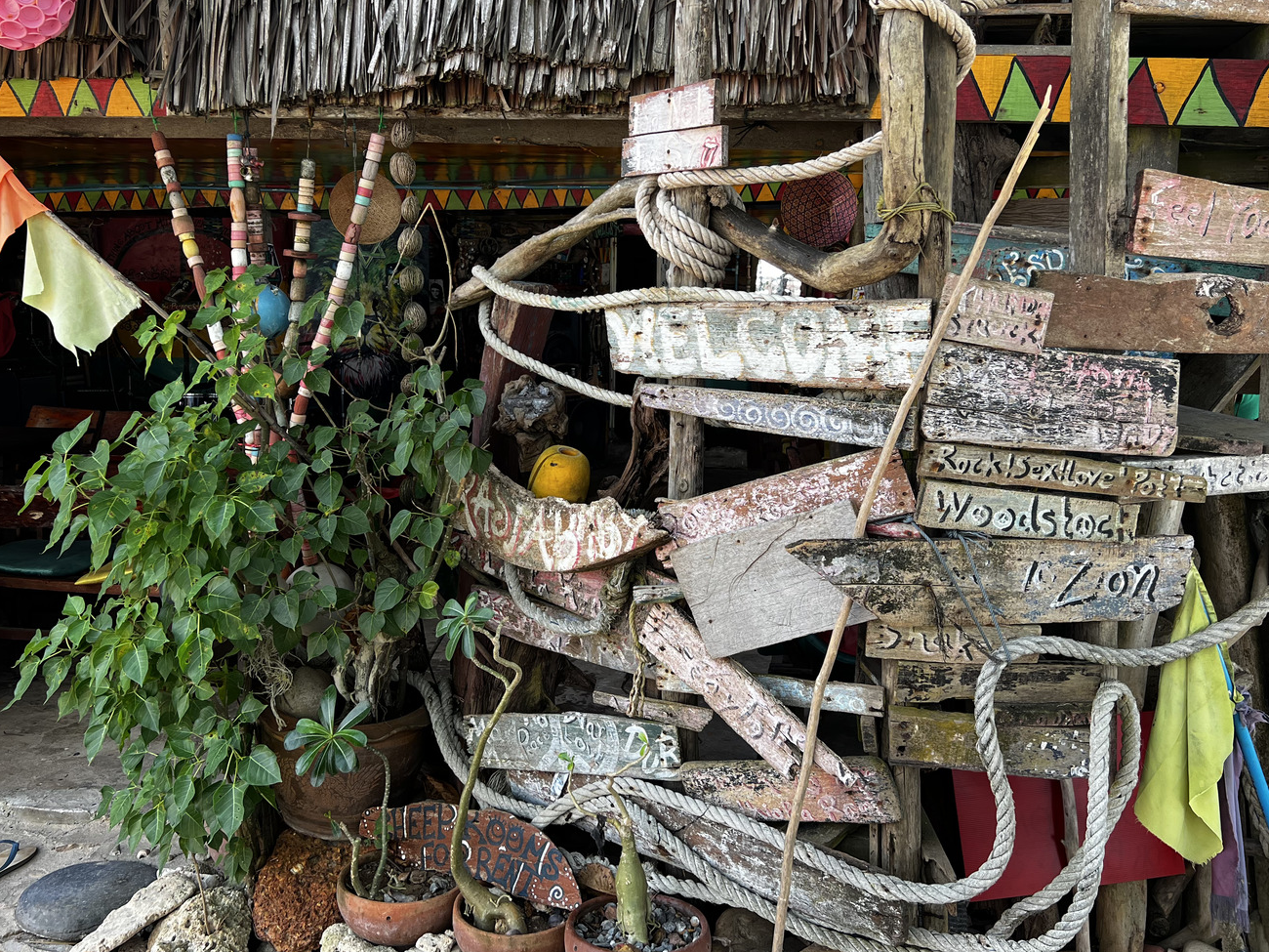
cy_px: 381
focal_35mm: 32
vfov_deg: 43.9
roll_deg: +0.4
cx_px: 596
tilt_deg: -4.5
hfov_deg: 56.8
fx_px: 1173
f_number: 1.5
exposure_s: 1/295
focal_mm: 5.7
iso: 50
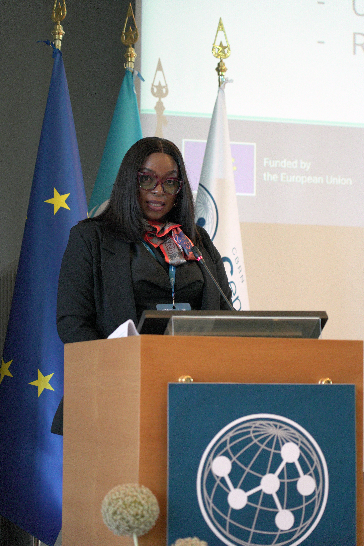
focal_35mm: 105
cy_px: 273
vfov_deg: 19.5
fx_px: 1592
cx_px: 182
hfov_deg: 13.0
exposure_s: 1/500
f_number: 4
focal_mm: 105
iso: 5000
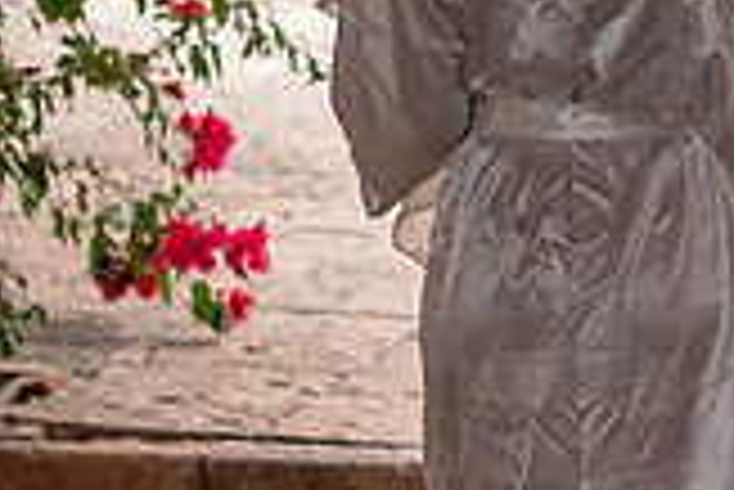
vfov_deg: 6.4
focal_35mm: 214
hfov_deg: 9.5
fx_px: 4367
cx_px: 797
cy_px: 281
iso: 200
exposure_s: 1/125
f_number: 3.2
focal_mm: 60
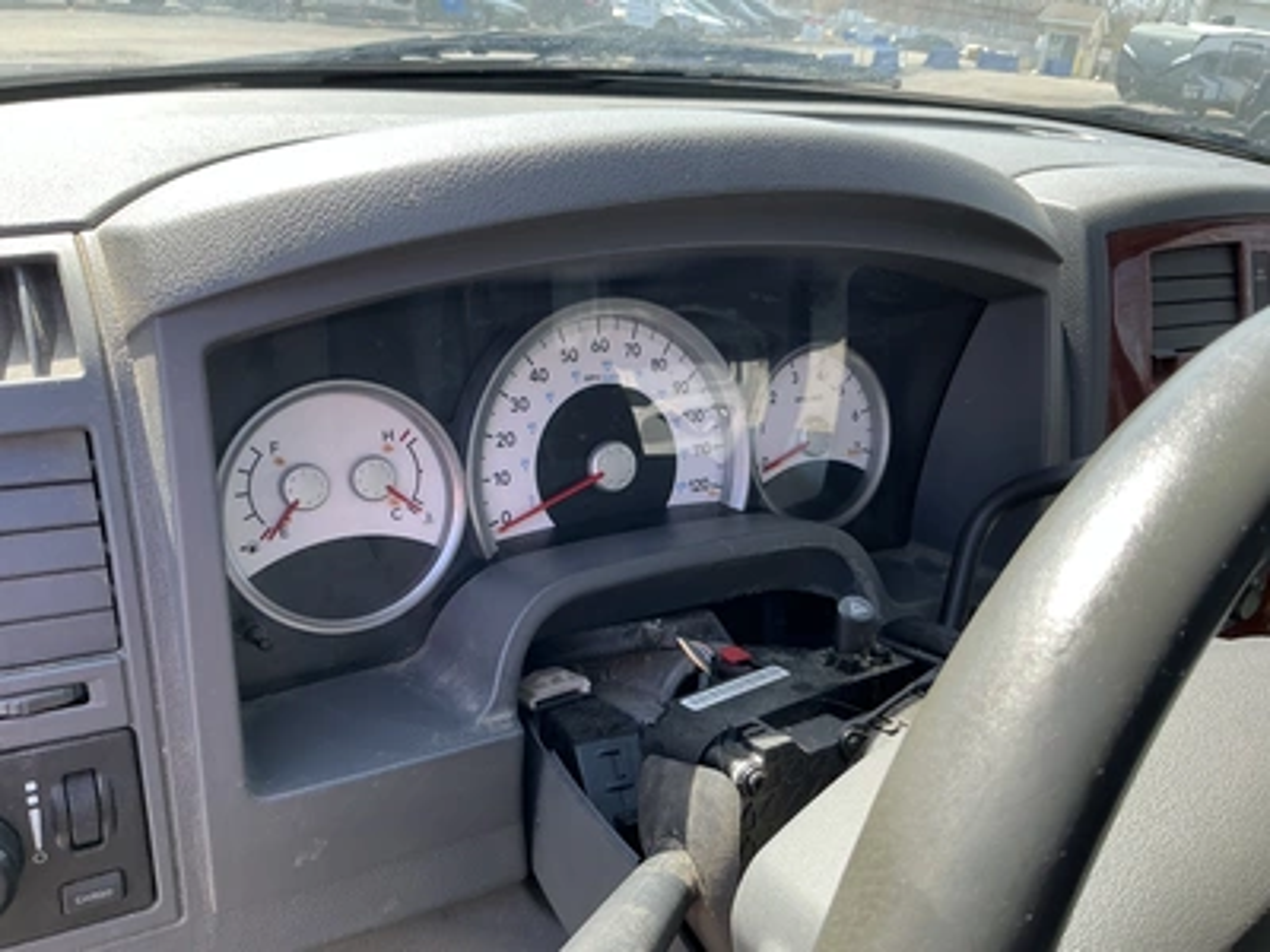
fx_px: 1027
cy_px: 476
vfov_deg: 49.7
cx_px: 635
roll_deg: -7.5
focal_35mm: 28
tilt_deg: -26.8
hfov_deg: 63.4
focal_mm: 3
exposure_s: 1/122
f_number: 1.8
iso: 20
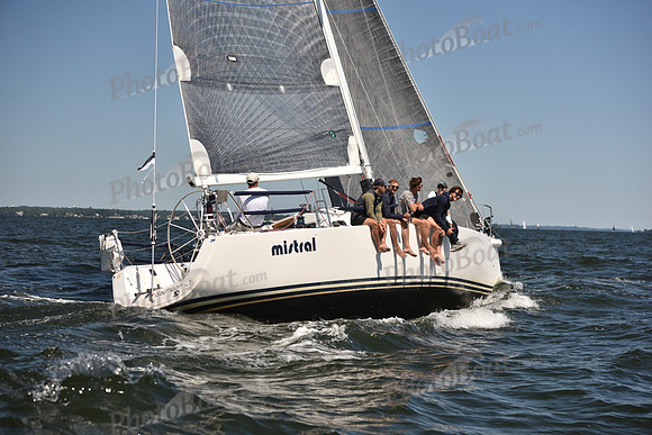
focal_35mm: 70
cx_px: 326
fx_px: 1268
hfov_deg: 28.8
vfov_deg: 19.5
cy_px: 218
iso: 250
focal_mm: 70
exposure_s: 1/1600
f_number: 4.5
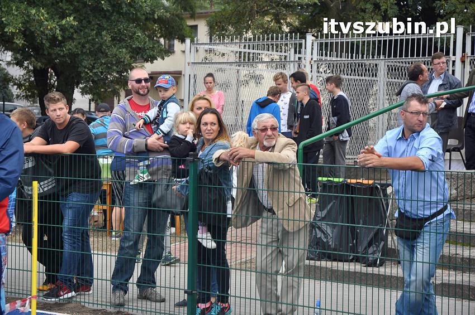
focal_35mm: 105
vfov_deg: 13.0
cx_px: 238
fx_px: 1384
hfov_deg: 19.5
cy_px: 158
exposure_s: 1/640
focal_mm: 70
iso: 640
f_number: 6.3
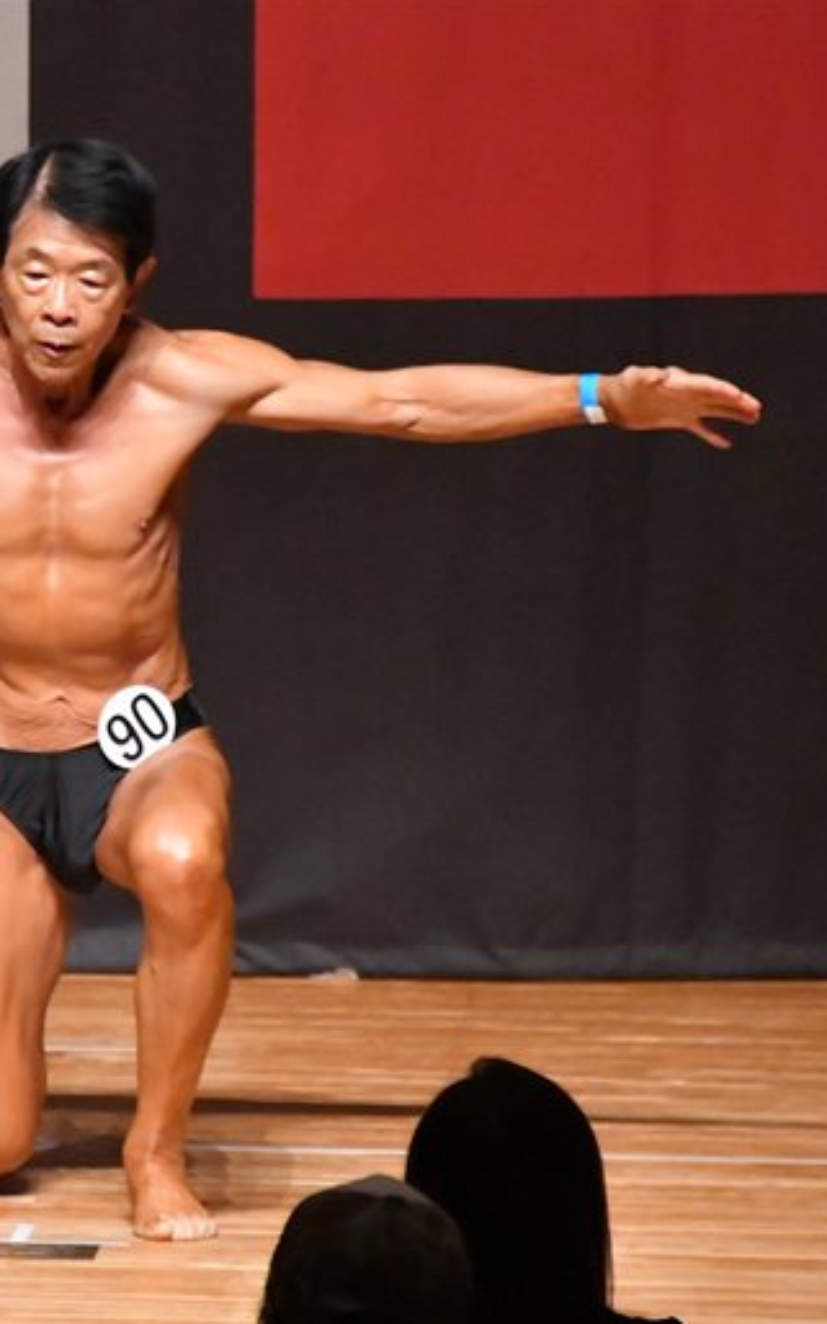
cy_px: 662
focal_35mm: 530
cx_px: -122
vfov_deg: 4.0
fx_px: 19123
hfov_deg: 2.5
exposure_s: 1/400
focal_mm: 230
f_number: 5.6
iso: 12800
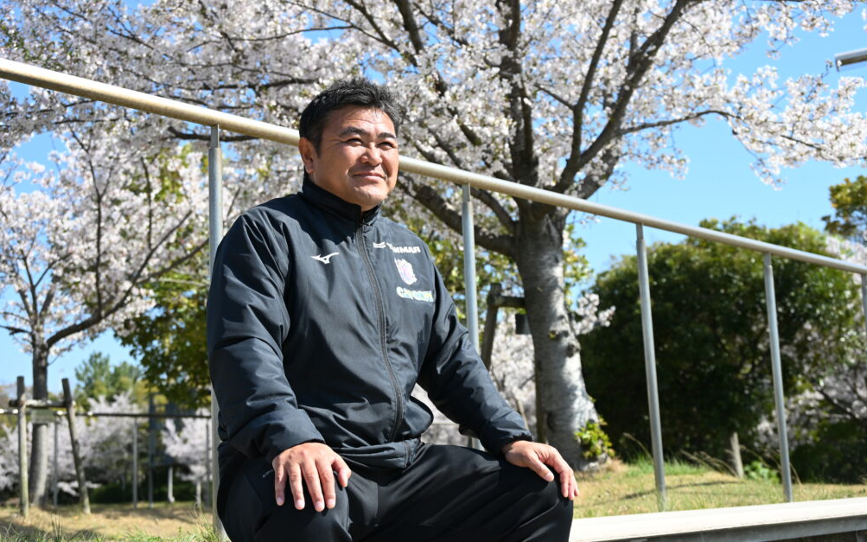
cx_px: 437
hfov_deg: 39.6
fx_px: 1205
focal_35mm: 51
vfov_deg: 25.3
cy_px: 265
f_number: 5.6
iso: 200
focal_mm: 49
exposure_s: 1/640
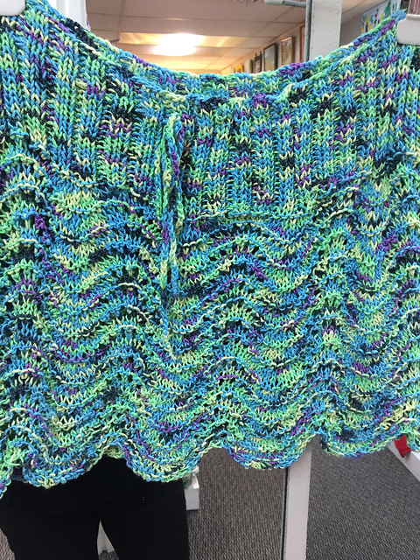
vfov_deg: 61.7
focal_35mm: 29
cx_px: 210
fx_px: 469
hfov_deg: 48.2
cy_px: 280
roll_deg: -0.2
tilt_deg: -14.8
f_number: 2.2
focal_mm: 4.15
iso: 64
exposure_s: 1/15
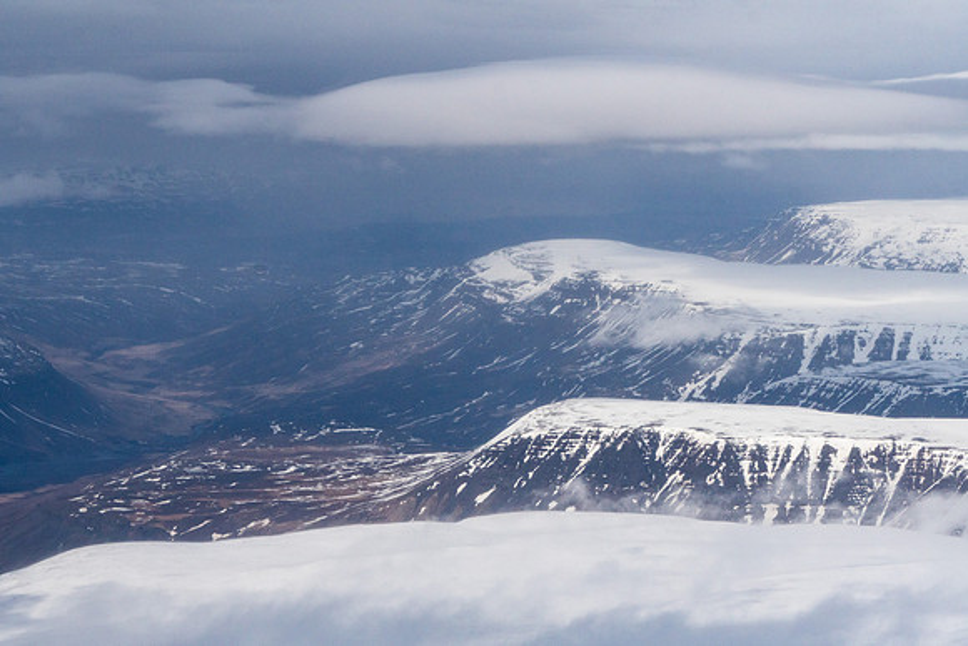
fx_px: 3590
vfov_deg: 10.3
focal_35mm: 134
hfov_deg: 15.4
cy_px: 323
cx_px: 484
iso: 800
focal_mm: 89
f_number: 10
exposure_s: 1/2500
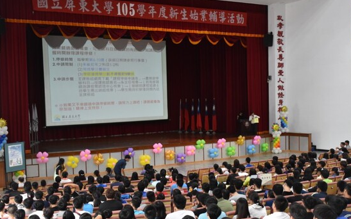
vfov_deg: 27.4
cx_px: 182
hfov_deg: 42.6
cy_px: 116
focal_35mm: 47
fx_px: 450
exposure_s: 1/60
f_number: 3.8
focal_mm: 24
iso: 1600
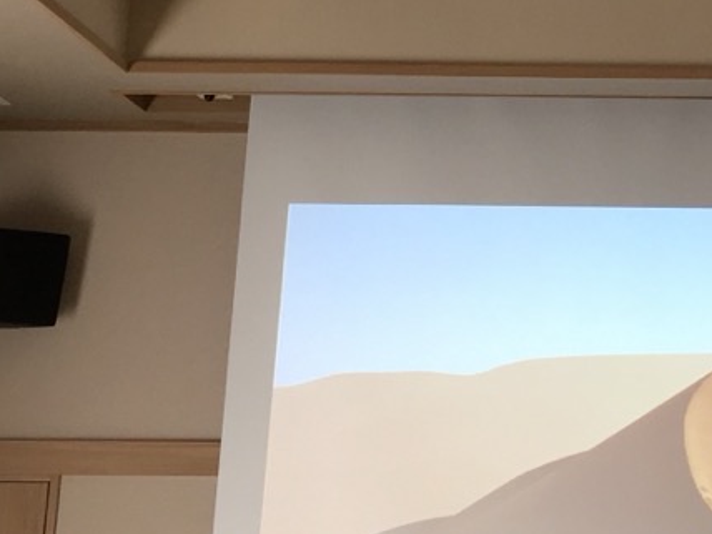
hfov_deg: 15.7
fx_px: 2509
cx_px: 802
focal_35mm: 122
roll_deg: -1.4
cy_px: -183
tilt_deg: +17.9
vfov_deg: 11.8
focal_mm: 4.15
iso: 32
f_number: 2.2
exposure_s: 1/60
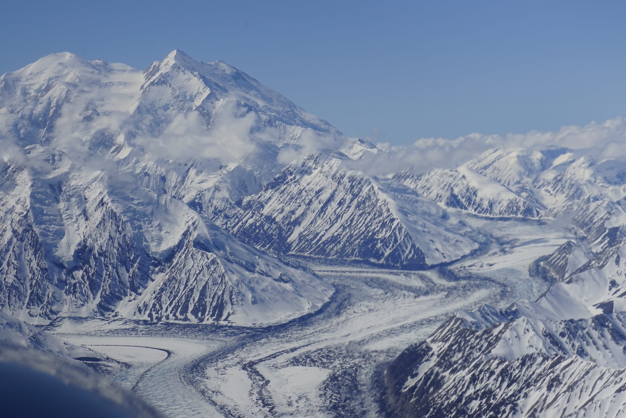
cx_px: 313
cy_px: 209
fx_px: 1826
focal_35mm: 105
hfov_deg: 19.5
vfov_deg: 13.0
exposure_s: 1/250
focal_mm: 70
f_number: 14
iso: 100
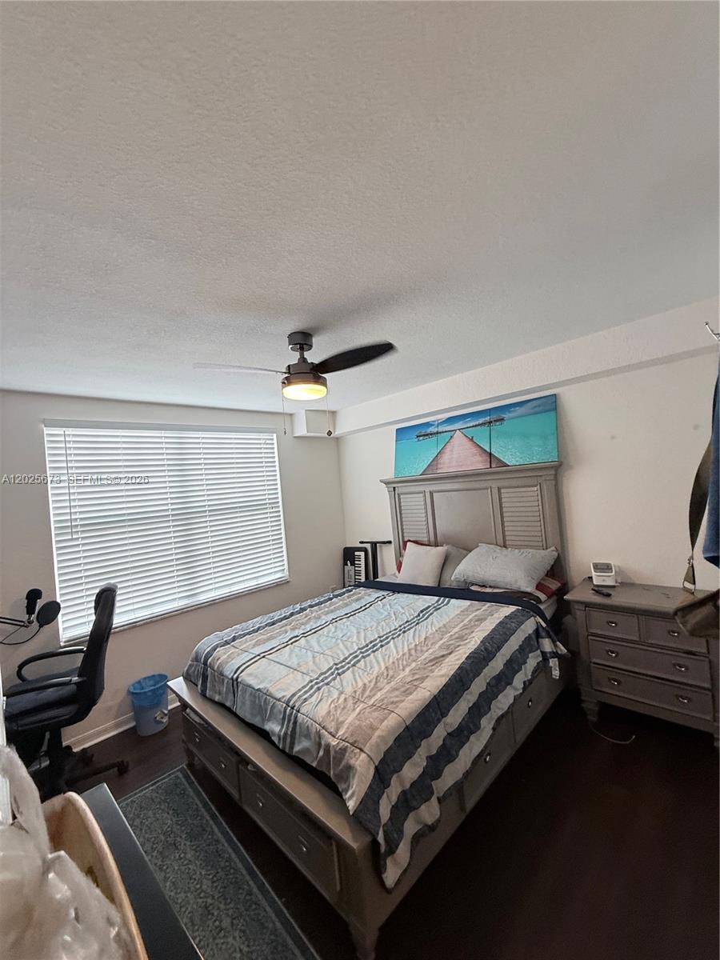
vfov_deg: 102.1
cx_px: 360
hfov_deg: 85.7
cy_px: 480
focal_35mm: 14
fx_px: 388
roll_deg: +4.8
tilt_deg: +1.7
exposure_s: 1/60
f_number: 2.2
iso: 200
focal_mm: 2.22
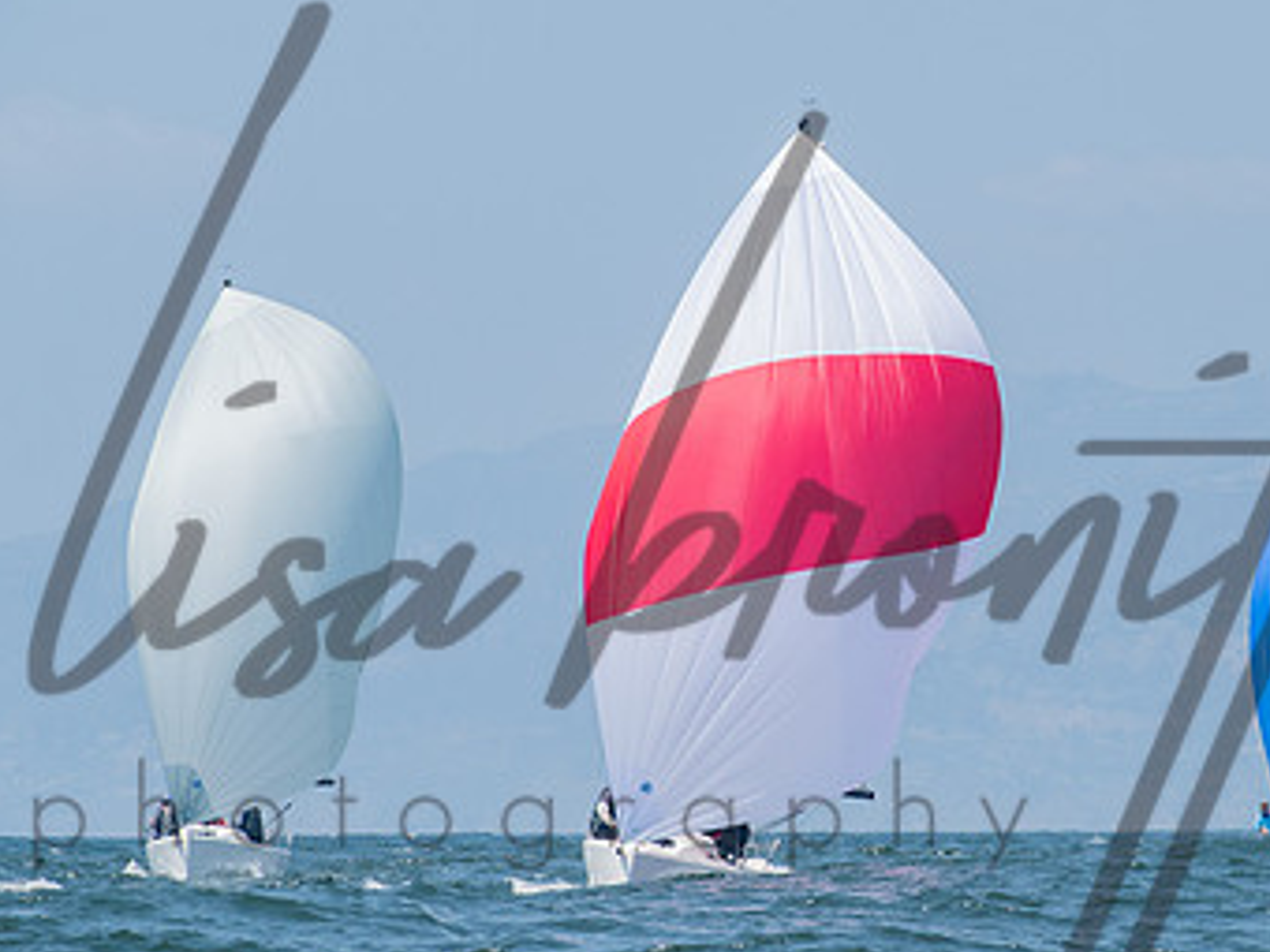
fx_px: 12657
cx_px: 863
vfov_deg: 4.3
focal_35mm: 345
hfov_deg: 5.7
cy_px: 536
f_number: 8
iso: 400
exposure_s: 1/1250
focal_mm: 135
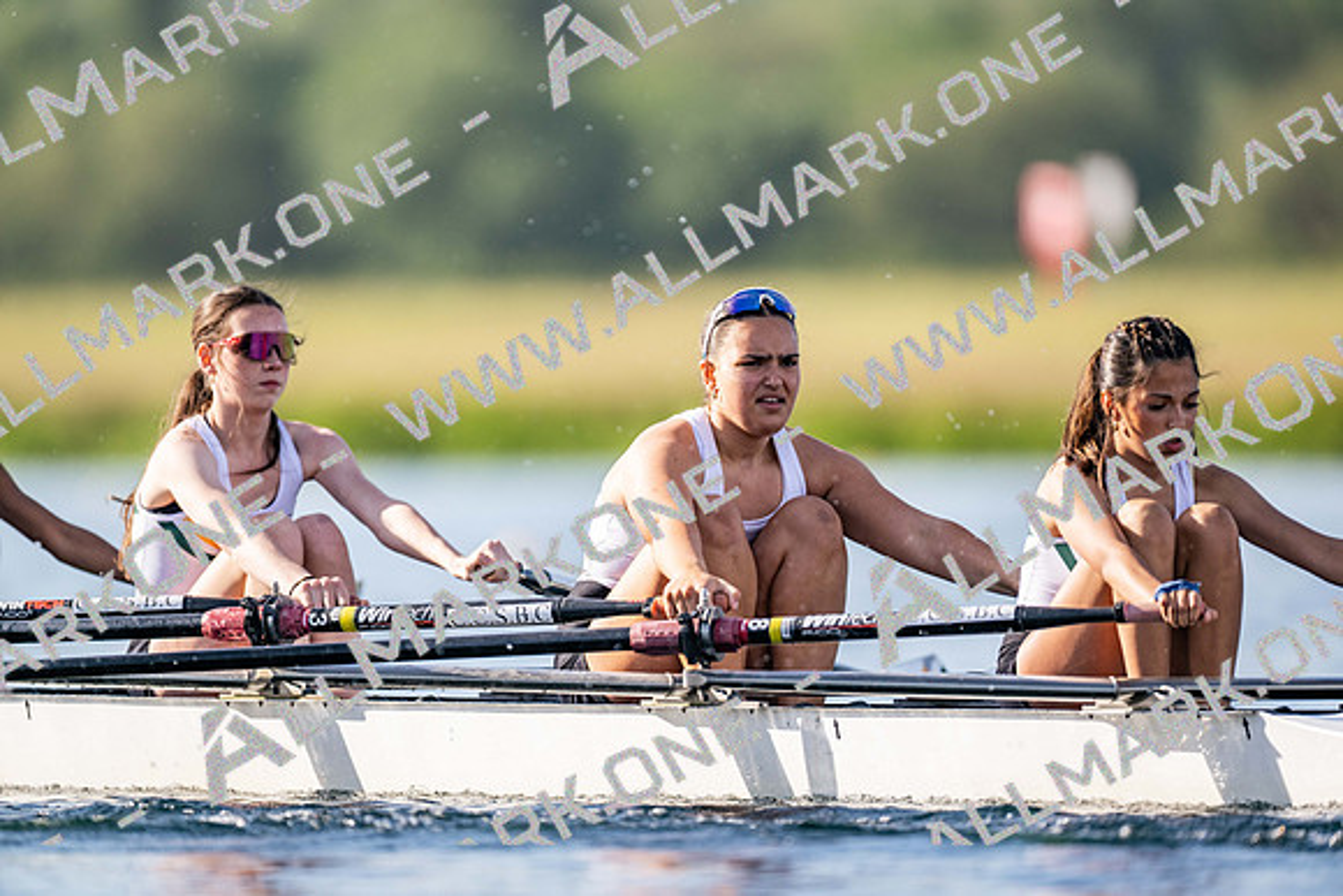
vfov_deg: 2.3
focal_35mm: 600
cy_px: 448
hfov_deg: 3.4
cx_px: 672
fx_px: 22388
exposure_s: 1/2500
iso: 360
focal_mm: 600
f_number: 4
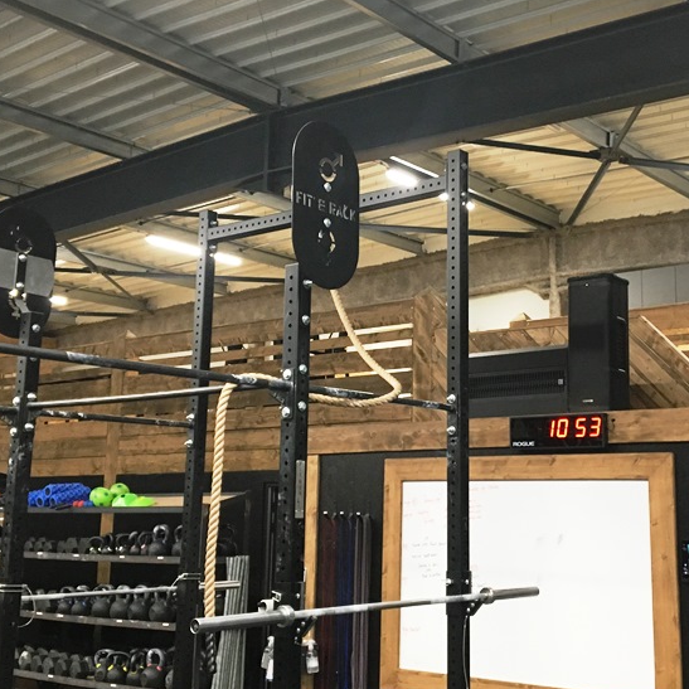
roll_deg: -1.2
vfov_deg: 35.3
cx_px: 428
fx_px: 1081
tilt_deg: +9.1
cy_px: 319
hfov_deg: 35.2
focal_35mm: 48
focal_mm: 4.15
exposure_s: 1/33
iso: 160
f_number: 2.2
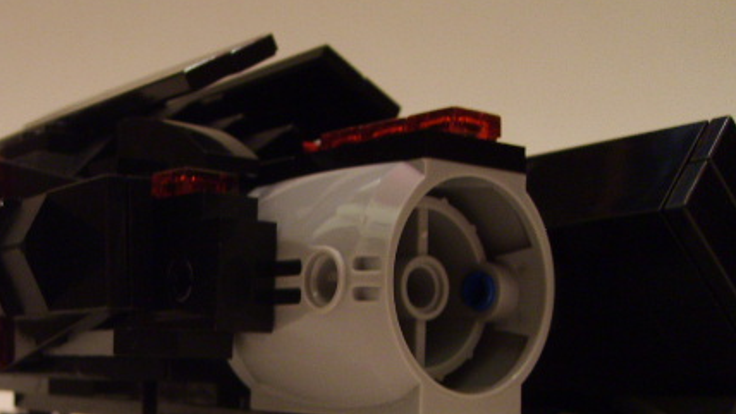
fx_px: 1113
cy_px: 374
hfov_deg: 36.0
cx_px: 217
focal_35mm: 57
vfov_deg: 20.7
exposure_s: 1/1.43
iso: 140
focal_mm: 5.8
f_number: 2.8
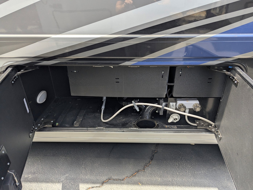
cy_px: 95
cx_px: 126
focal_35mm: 24
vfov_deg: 56.9
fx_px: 176
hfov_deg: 71.5
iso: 42
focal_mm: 6.81
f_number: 1.85
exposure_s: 1/529
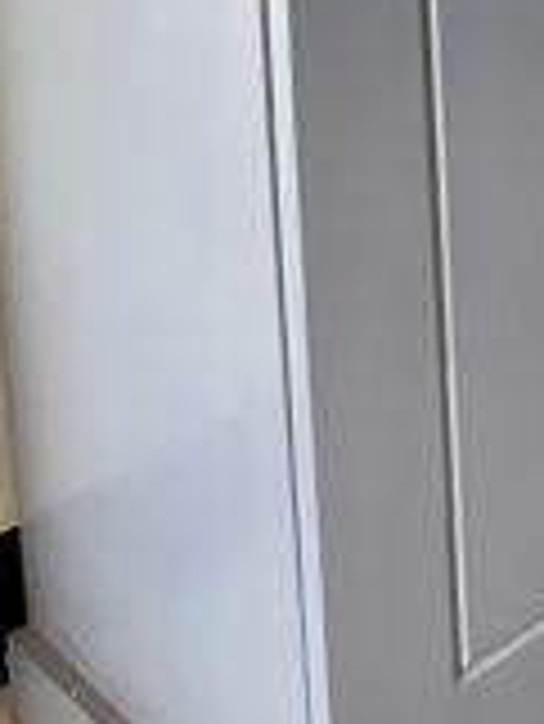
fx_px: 2490
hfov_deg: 12.2
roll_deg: +1.3
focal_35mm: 119
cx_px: 616
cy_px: -706
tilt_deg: -12.0
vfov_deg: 14.0
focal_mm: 6.86
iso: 800
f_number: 1.78
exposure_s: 1/60
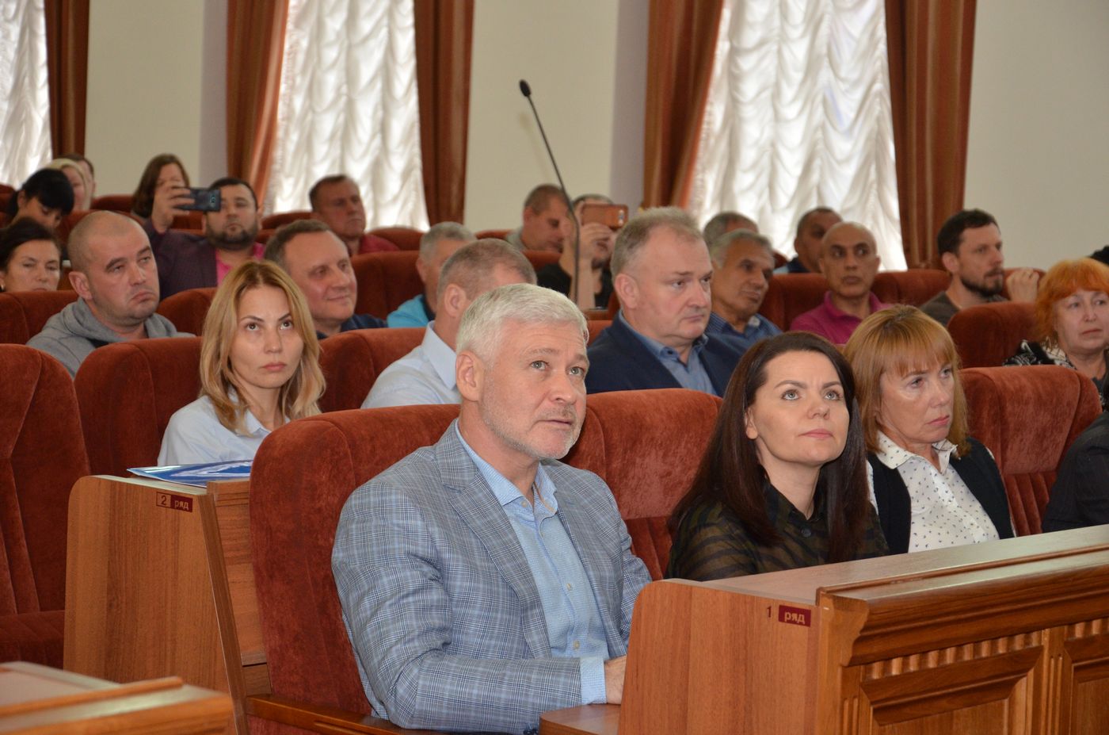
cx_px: 554
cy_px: 368
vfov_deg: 14.6
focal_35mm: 93
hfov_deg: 22.0
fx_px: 2859
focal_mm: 62
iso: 1000
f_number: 5.3
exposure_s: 1/250
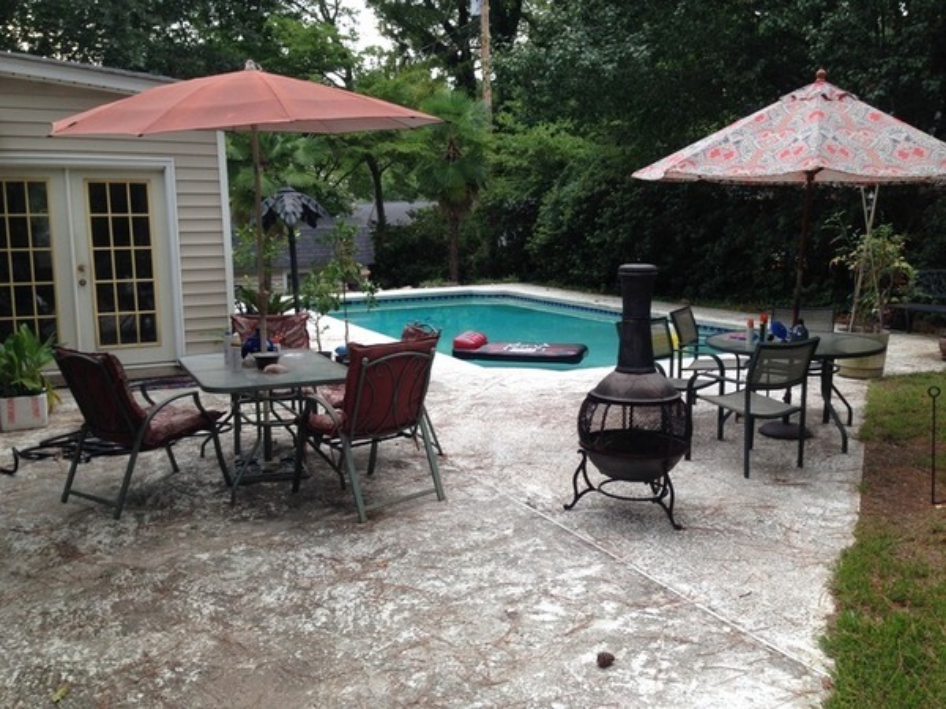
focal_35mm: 33
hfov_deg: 55.4
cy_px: 354
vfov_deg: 42.9
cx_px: 473
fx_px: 902
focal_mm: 4.12
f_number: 2.4
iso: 50
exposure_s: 1/120
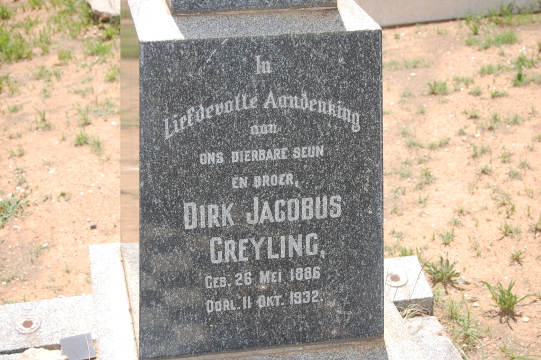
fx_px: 1126
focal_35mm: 75
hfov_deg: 27.0
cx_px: 270
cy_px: 180
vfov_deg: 18.2
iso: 220
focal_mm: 50
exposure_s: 1/500
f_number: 5.6
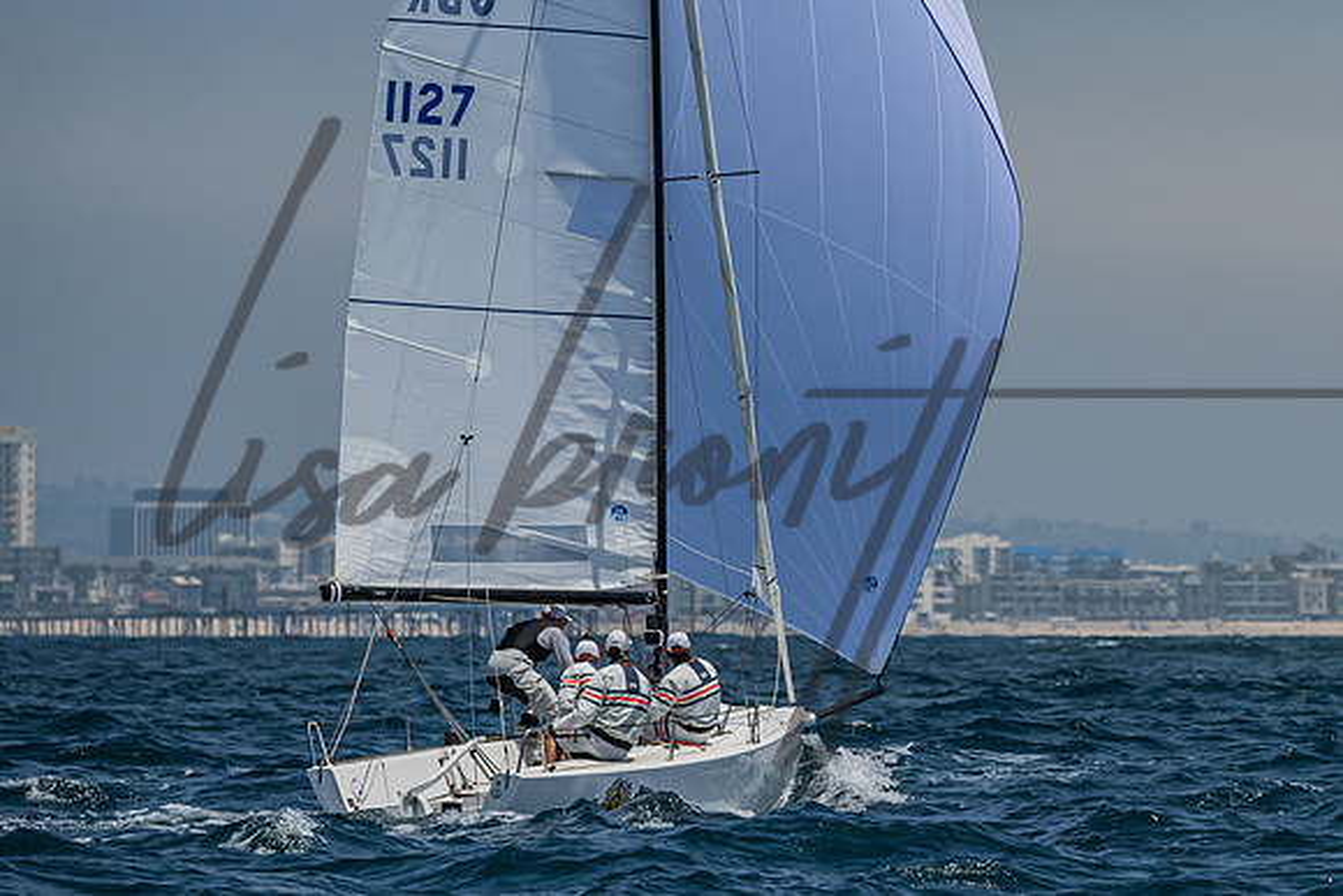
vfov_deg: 3.1
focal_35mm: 446
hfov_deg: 4.6
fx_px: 16659
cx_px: 1346
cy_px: 227
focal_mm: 220
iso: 400
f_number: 6.3
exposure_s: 1/2500
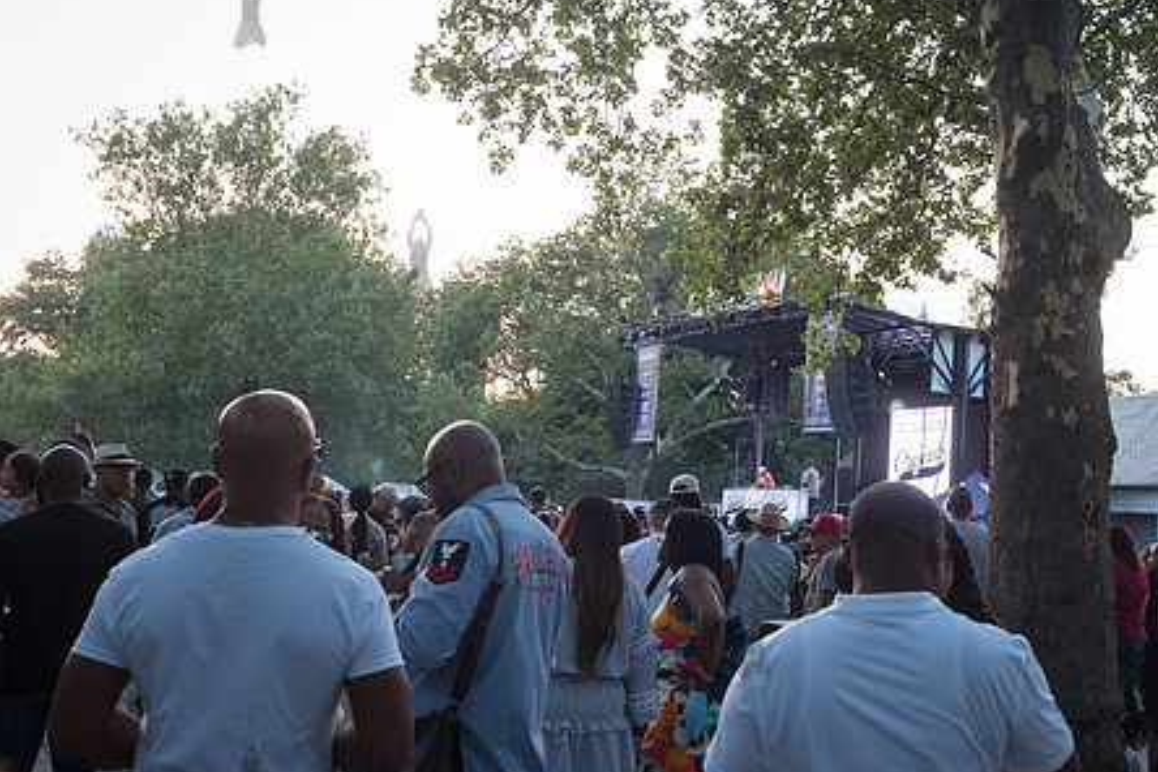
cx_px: 754
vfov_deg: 28.6
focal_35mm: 47
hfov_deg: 41.5
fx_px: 1512
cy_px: 379
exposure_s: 1/100
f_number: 6.3
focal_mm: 36
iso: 1600
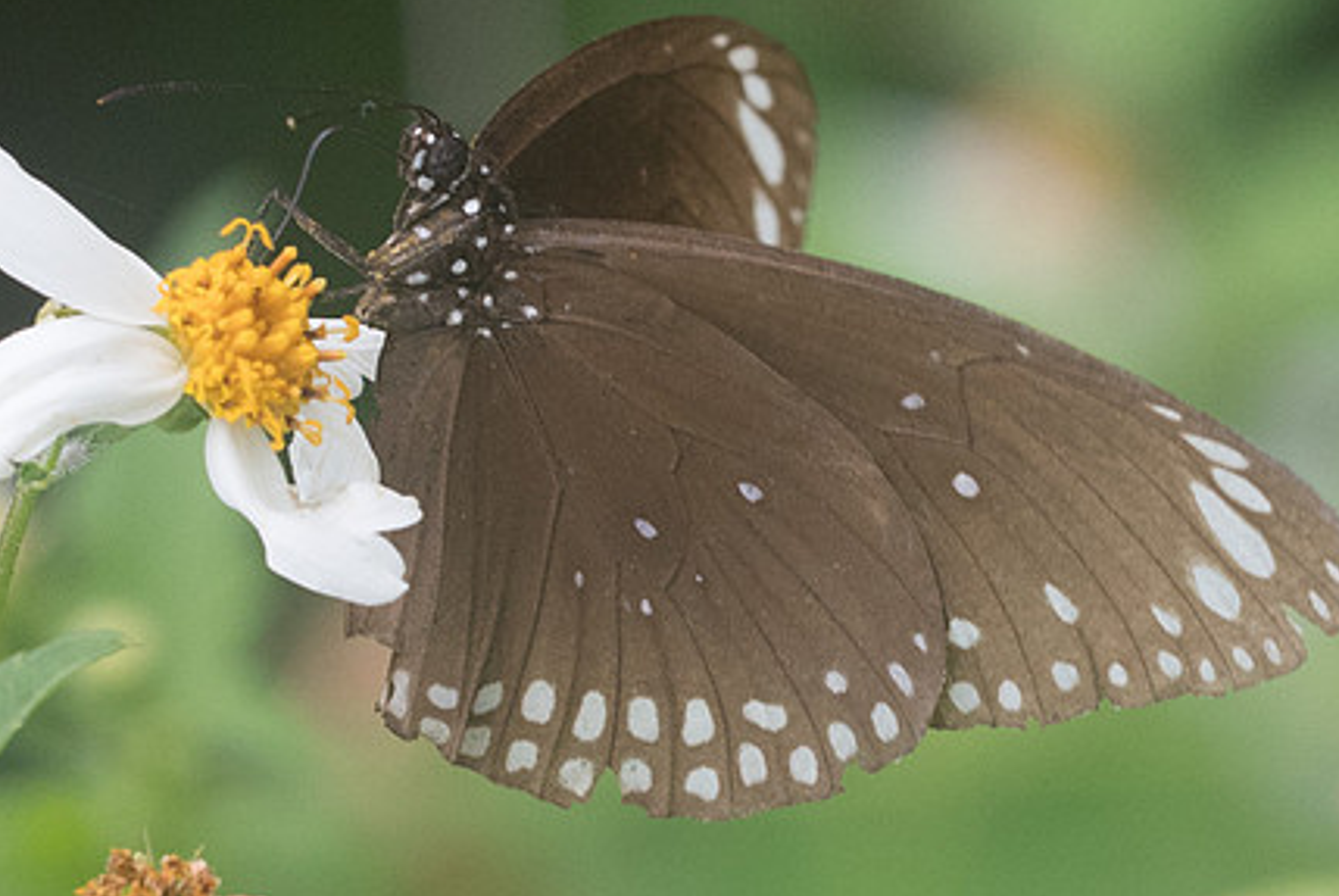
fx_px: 31126
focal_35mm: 836
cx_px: 603
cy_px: 519
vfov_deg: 1.6
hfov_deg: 2.5
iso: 800
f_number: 6.3
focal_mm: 150
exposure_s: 1/250
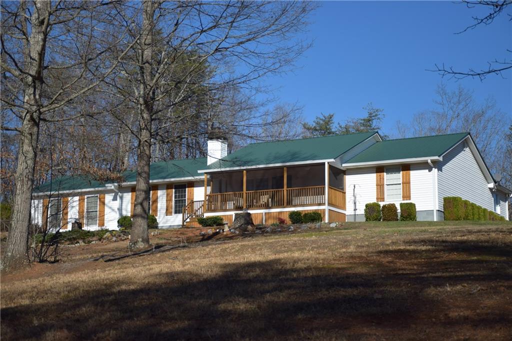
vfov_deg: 18.2
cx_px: 256
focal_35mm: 75
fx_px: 1067
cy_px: 170
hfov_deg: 27.0
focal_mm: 50
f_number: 4.8
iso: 200
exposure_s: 1/2000
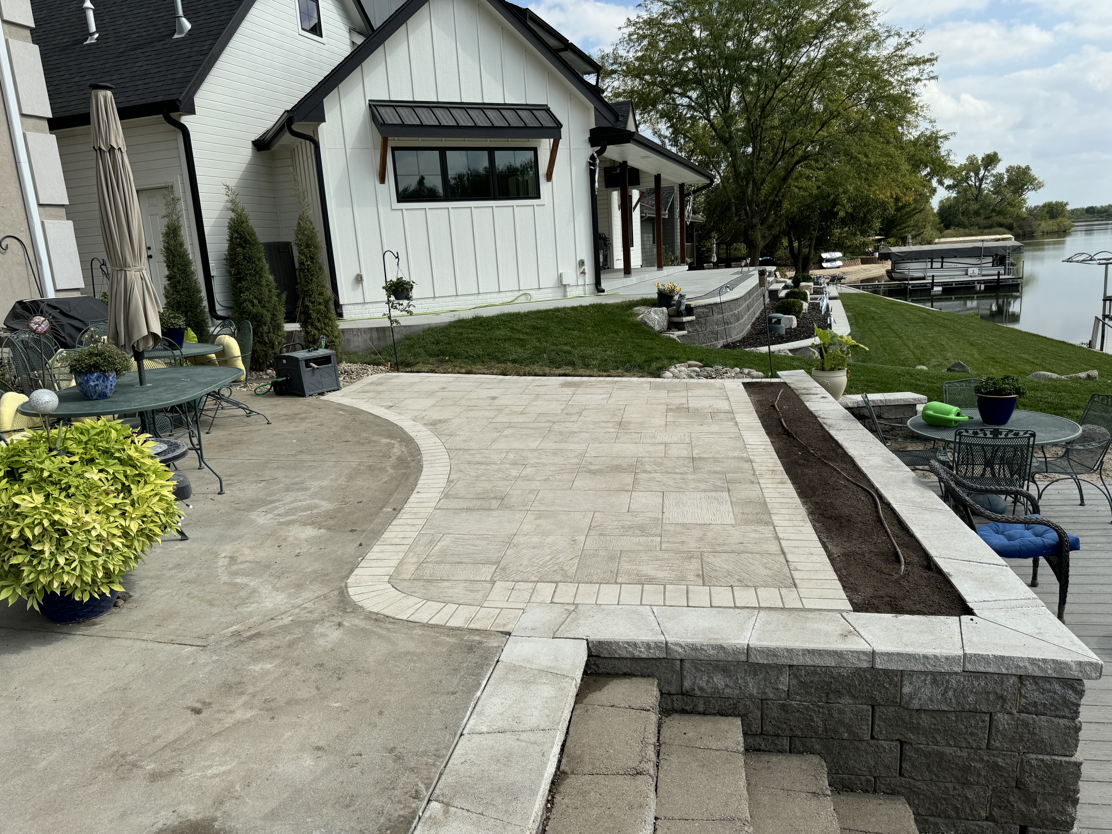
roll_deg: +3.4
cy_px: 417
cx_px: 556
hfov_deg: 71.6
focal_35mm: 24
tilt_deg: -12.4
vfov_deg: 56.8
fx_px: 771
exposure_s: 1/6410
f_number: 1.78
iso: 80
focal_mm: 6.76
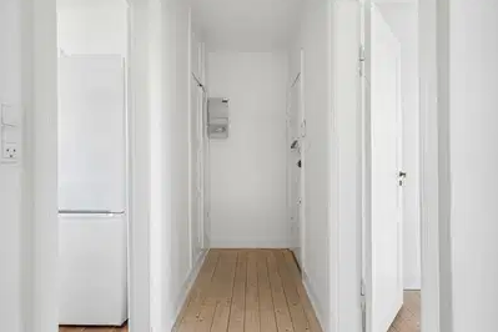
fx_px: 277
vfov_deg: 61.9
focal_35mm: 20
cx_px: 253
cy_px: 167
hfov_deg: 84.0
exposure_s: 1/50
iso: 400
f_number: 4
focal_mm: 19
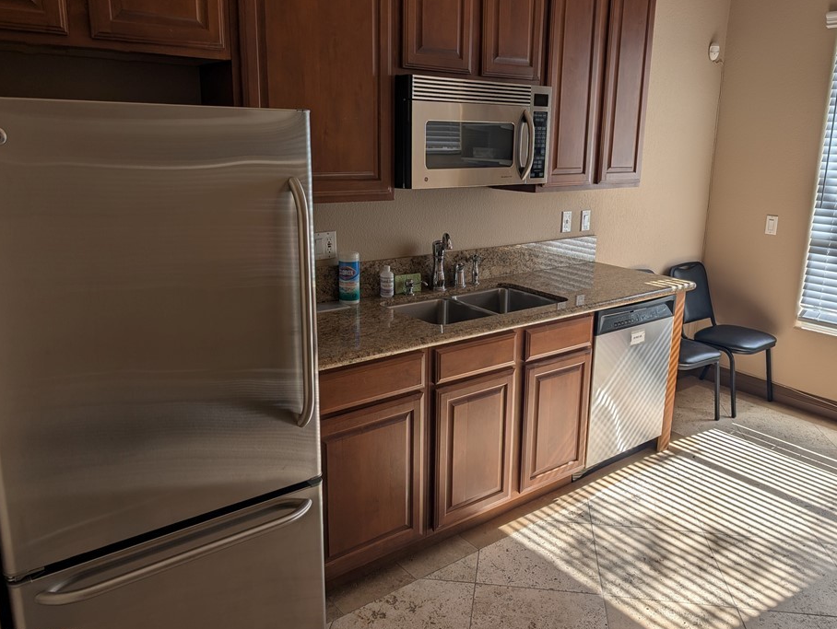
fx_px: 654
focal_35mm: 27
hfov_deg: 65.2
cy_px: 303
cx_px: 452
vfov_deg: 51.4
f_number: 1.68
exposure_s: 1/169
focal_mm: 6.9
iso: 15
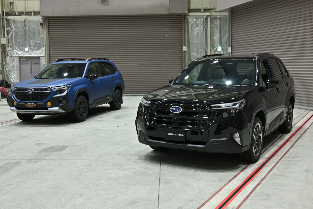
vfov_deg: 37.9
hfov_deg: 54.4
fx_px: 304
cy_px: 104
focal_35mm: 35
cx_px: 156
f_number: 4.5
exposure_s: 1/20
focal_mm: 35
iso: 200
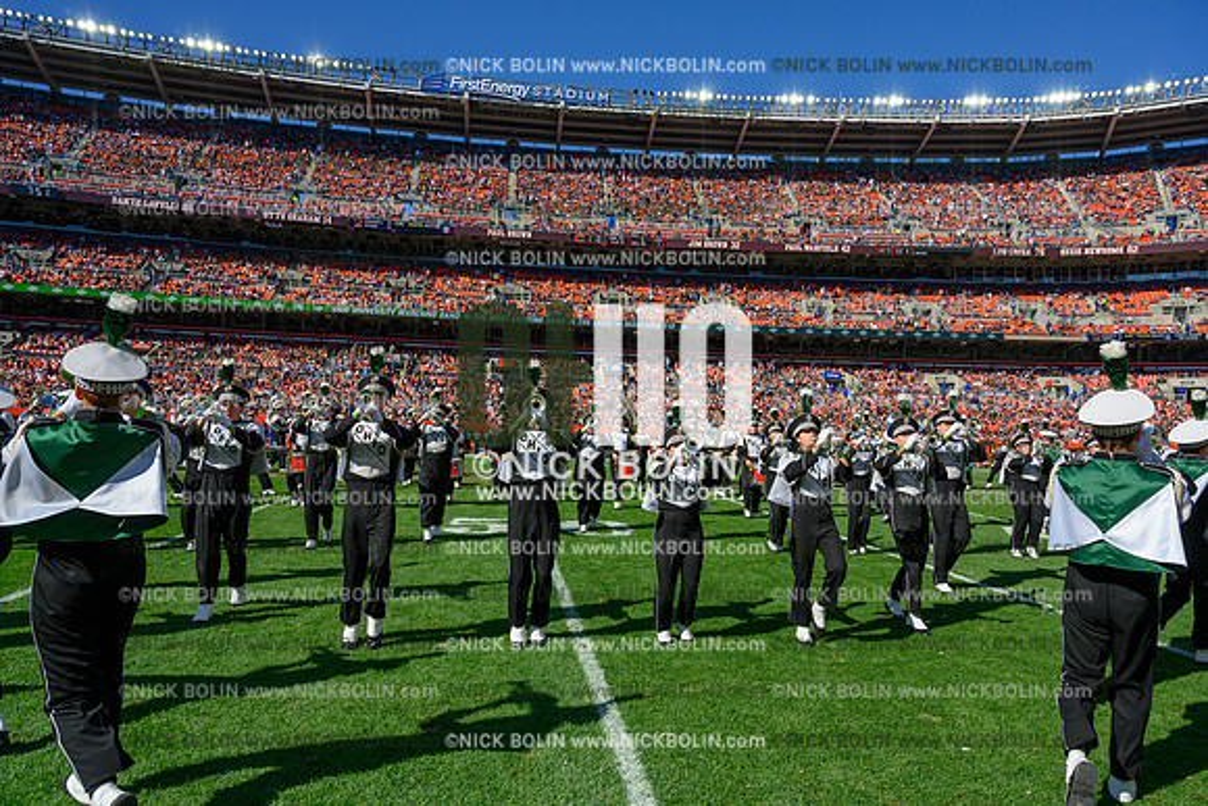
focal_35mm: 24
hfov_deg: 73.7
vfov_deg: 53.2
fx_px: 805
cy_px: 403
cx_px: 604
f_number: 8
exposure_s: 1/3200
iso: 1000
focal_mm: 24
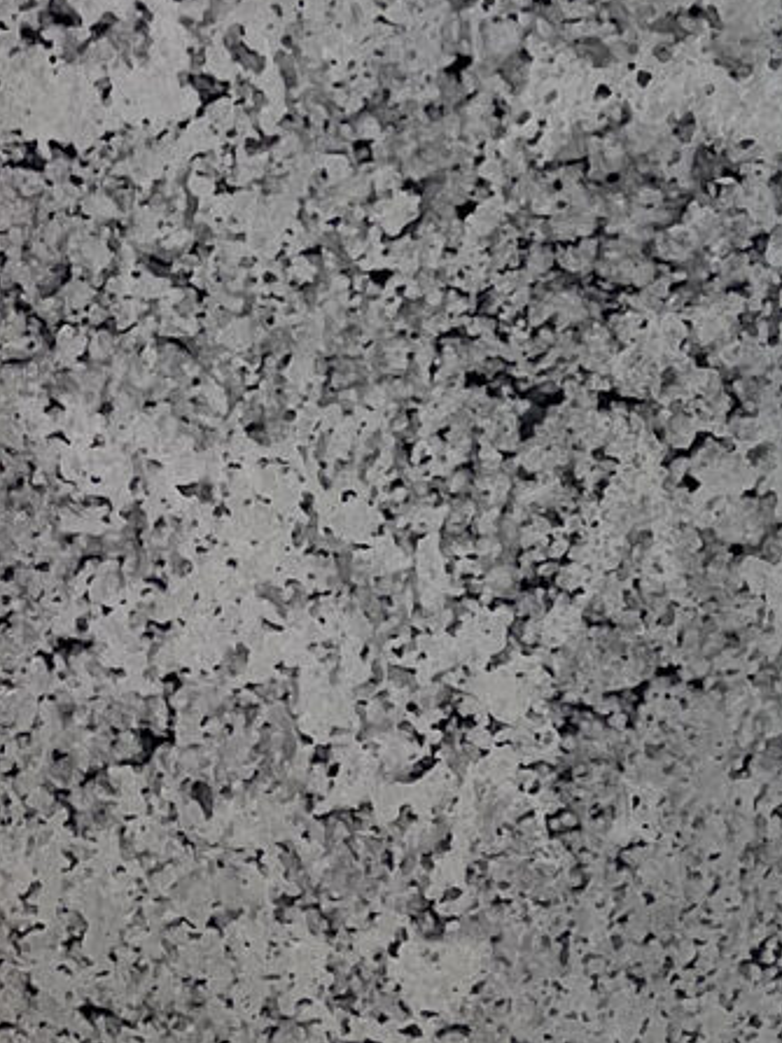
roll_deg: -0.1
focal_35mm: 149
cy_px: 394
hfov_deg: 9.9
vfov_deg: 13.2
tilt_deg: -18.9
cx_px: 30
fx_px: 4490
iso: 80
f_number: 1.6
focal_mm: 5.1
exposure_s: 1/120
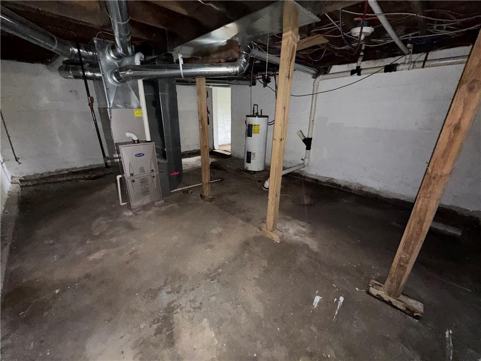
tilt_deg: -20.0
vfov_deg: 85.7
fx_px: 195
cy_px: 180
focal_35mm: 14
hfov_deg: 102.1
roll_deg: +0.1
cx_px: 240
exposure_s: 1/16
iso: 640
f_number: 2.2
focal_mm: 2.22
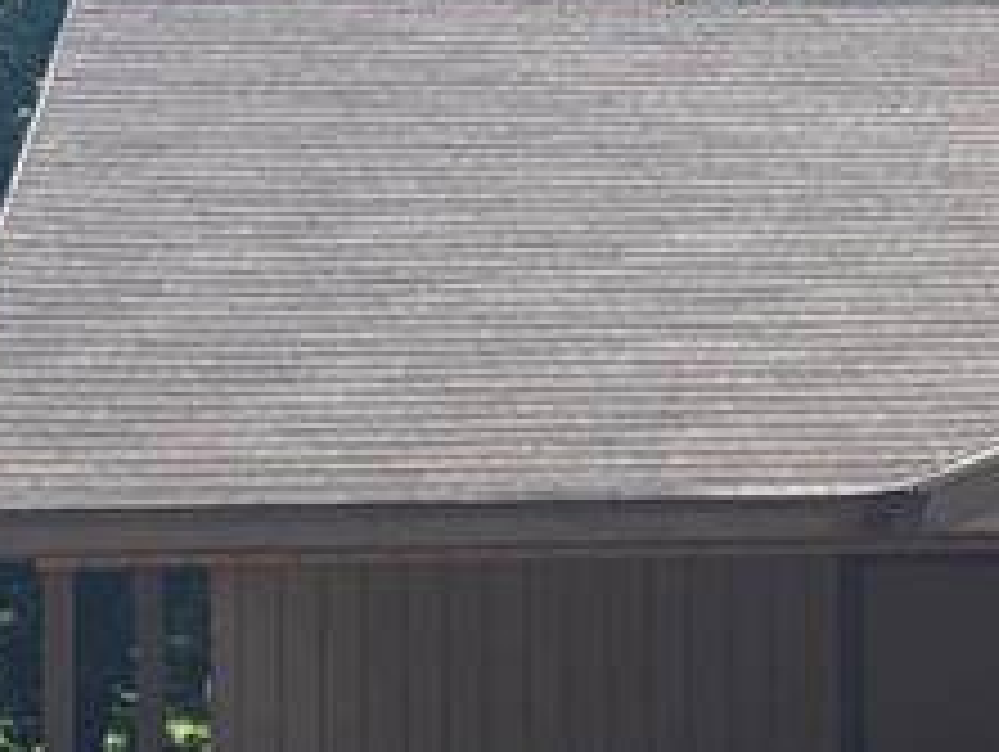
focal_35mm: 221
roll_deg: +0.9
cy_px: 450
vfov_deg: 6.7
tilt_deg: +1.2
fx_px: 6385
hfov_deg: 8.4
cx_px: 2174
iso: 80
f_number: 1.78
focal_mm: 6.76
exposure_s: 1/4329
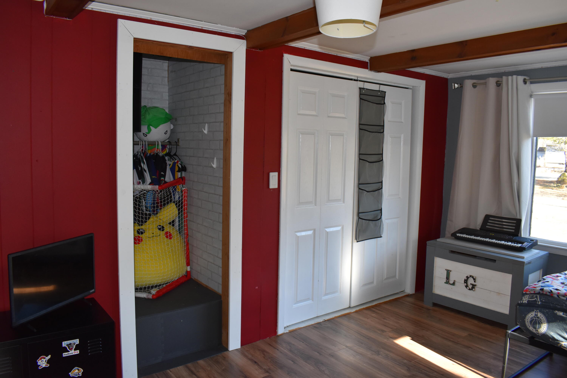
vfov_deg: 47.9
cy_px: 189
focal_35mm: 27
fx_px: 425
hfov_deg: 67.4
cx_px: 284
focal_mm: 18
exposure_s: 1/125
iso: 800
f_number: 5.6
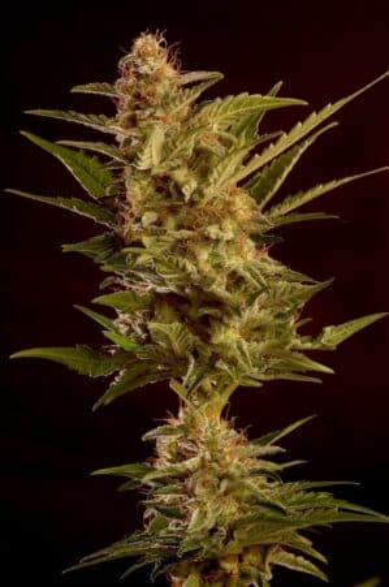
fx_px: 2562
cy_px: 294
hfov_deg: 8.7
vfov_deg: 13.1
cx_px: 194
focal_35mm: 158
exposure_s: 1/160
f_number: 10
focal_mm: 105
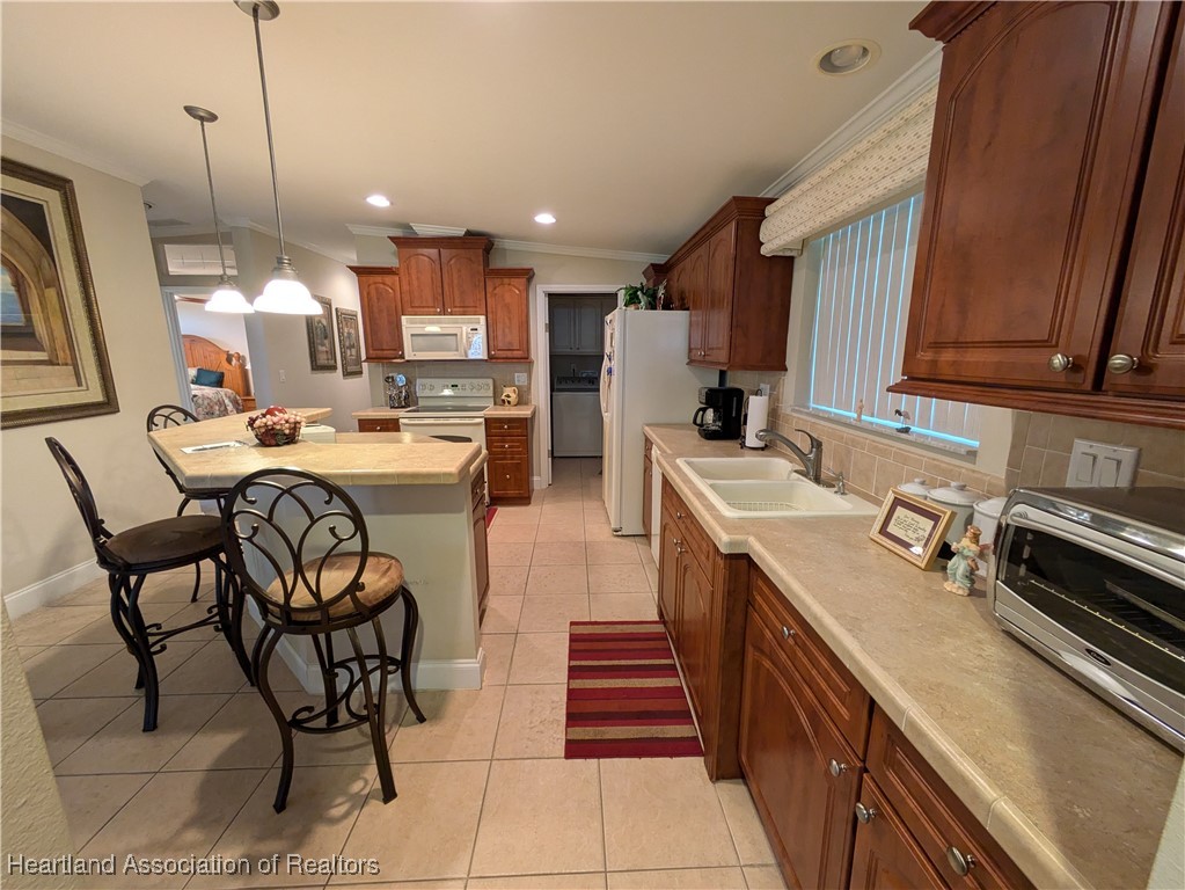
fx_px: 479
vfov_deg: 85.7
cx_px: 592
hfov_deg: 102.0
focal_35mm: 14
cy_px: 445
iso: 188
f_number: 2.2
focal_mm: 1.83
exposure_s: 1/24
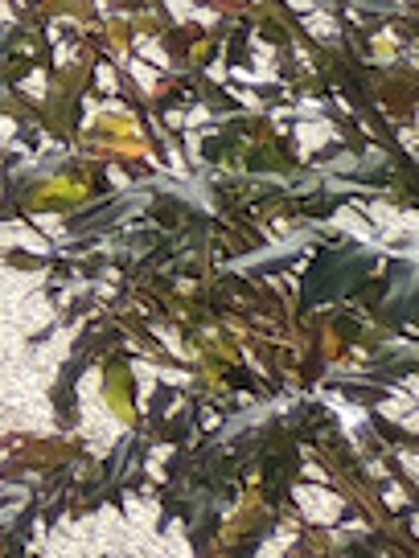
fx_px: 5310
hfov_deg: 3.8
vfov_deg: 5.7
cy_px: -948
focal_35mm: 329
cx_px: -2140
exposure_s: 1/500
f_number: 3.3
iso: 100
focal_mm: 6.2
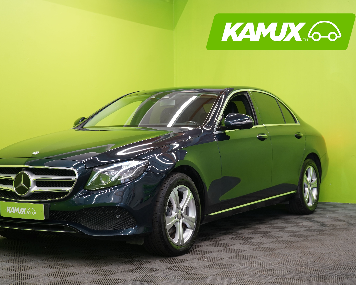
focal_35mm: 61
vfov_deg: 25.0
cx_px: 152
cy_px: 143
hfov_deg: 30.9
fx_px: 643
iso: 400
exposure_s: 1/30
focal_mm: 54
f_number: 5
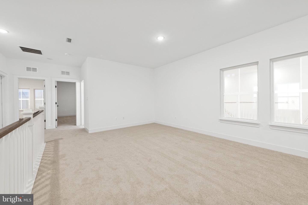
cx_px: 154
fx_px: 120
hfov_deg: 104.3
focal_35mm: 14
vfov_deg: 81.2
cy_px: 102
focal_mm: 14
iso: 64
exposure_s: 1/2
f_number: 8
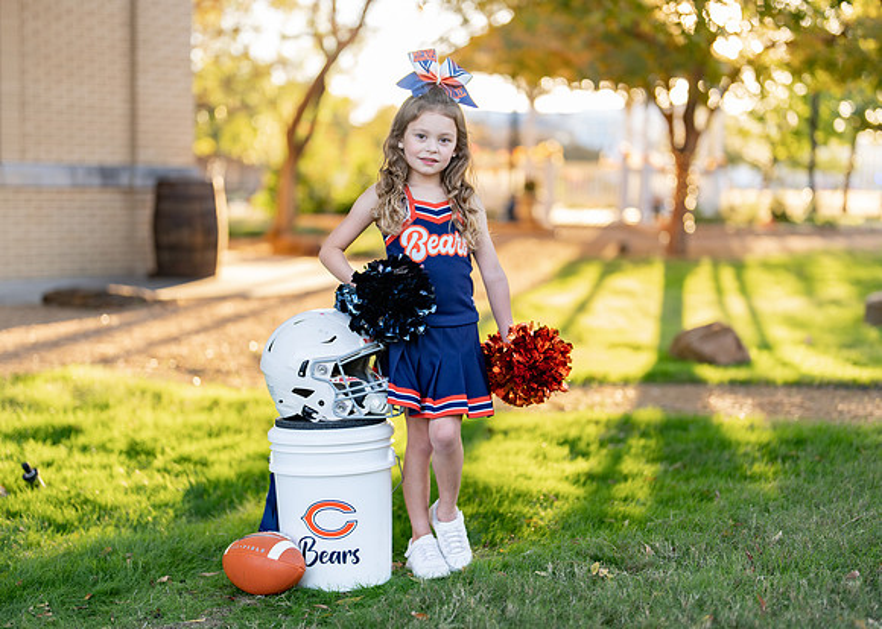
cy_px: 301
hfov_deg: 34.1
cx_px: 428
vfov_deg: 24.7
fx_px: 1436
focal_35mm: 57
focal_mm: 50
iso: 100
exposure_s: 1/400
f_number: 1.2
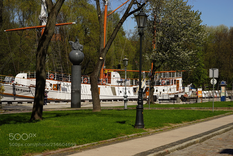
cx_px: 116
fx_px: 583
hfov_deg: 22.6
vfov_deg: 15.2
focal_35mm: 90
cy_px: 78
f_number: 8
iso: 100
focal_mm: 90
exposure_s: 1/500
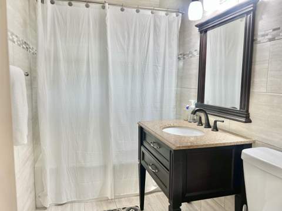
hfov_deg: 67.4
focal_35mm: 26
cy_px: 106
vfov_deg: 53.0
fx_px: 212
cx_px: 141
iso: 64
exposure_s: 1/120
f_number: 1.5
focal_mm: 5.7
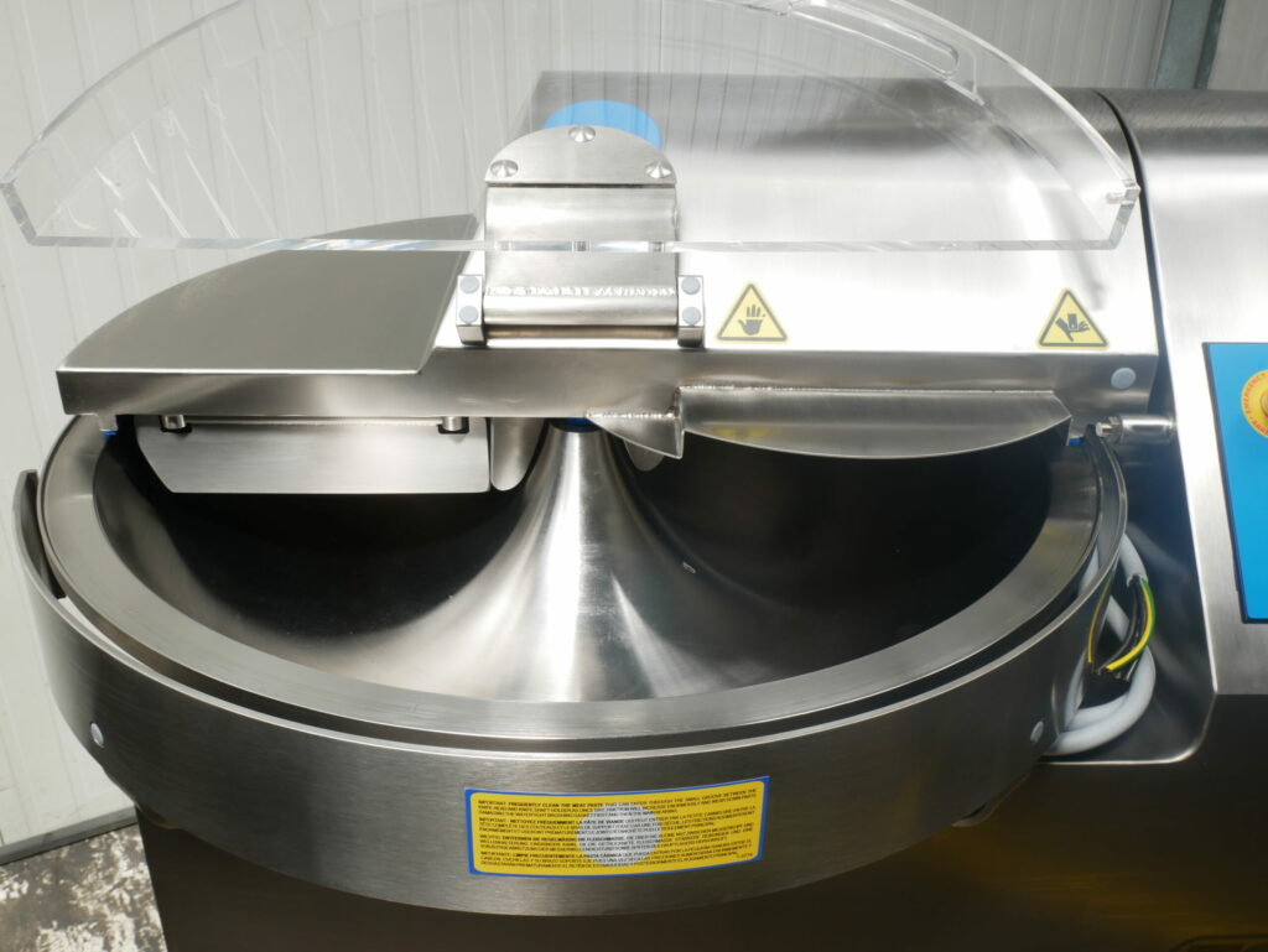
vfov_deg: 41.8
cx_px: 634
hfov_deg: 53.9
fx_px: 1246
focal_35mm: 34
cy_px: 476
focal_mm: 17
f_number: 10
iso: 200
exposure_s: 1/40
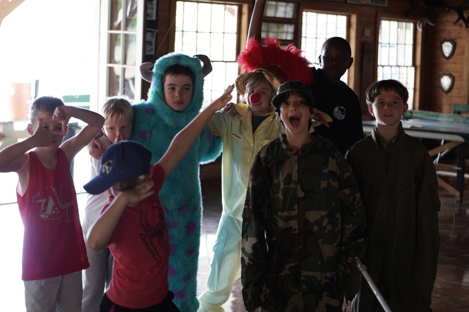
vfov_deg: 19.5
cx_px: 234
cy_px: 156
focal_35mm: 70
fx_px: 912
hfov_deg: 28.8
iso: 2000
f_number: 2.8
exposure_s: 1/80
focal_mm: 70
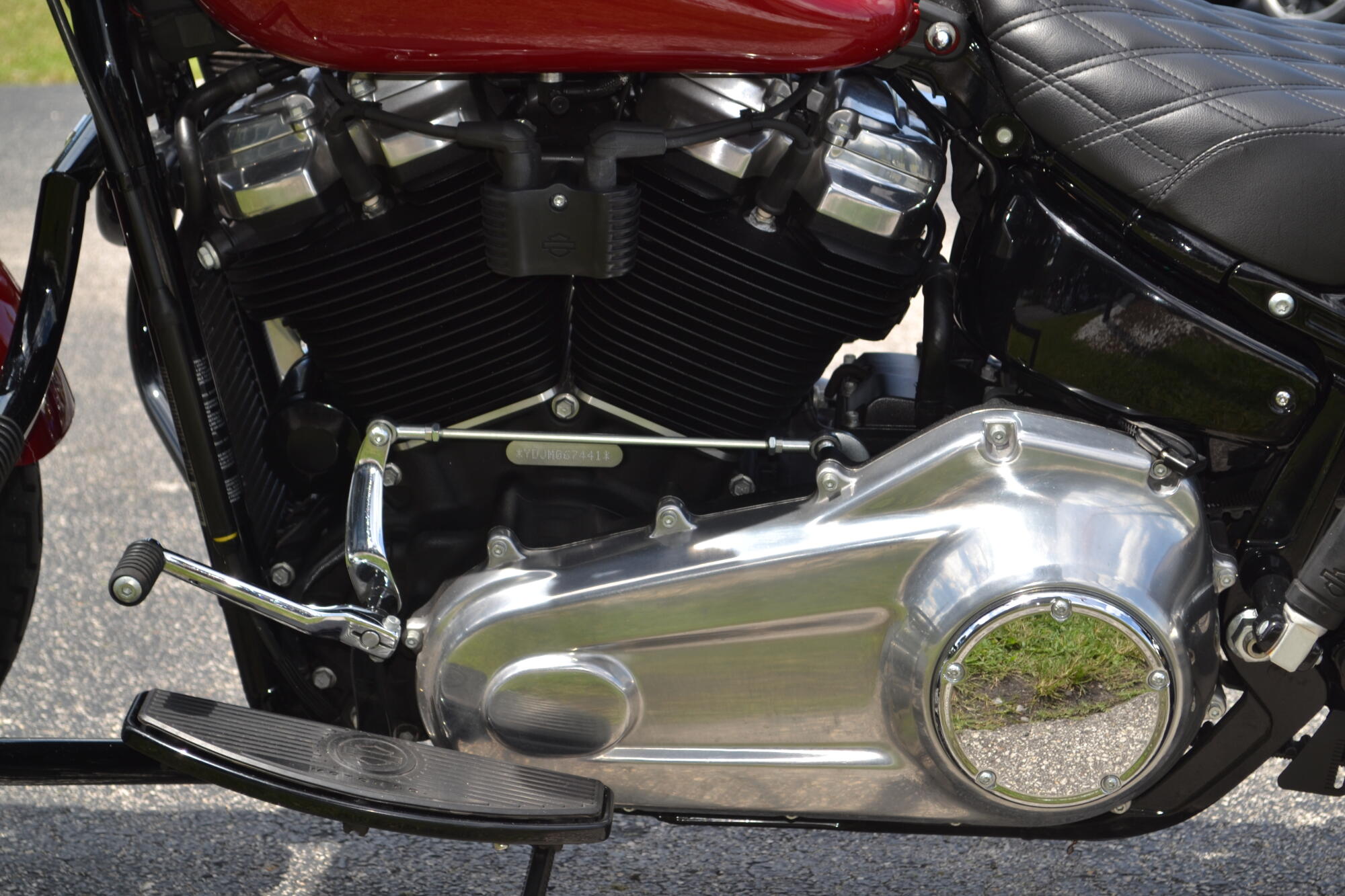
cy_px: 448
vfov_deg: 16.6
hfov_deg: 24.6
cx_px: 672
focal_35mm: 82
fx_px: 3082
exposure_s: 1/200
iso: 100
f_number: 7.1
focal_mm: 55
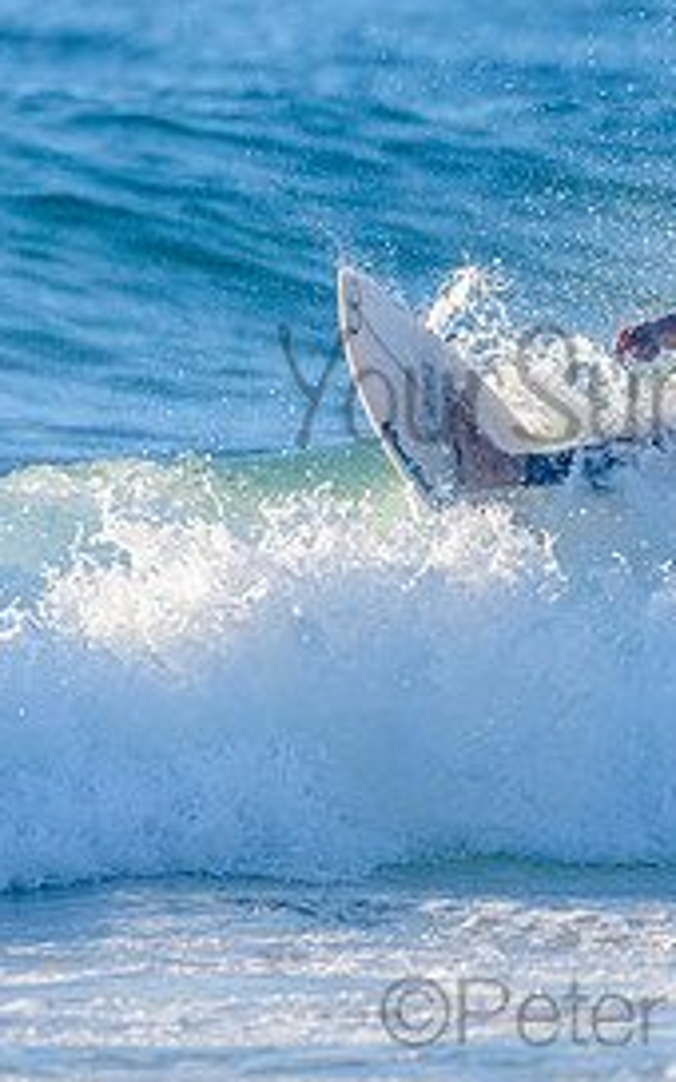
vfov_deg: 1.9
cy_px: 352
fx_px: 32101
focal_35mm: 1089
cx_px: 688
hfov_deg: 1.2
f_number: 5.6
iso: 450
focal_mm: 500
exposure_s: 1/2000
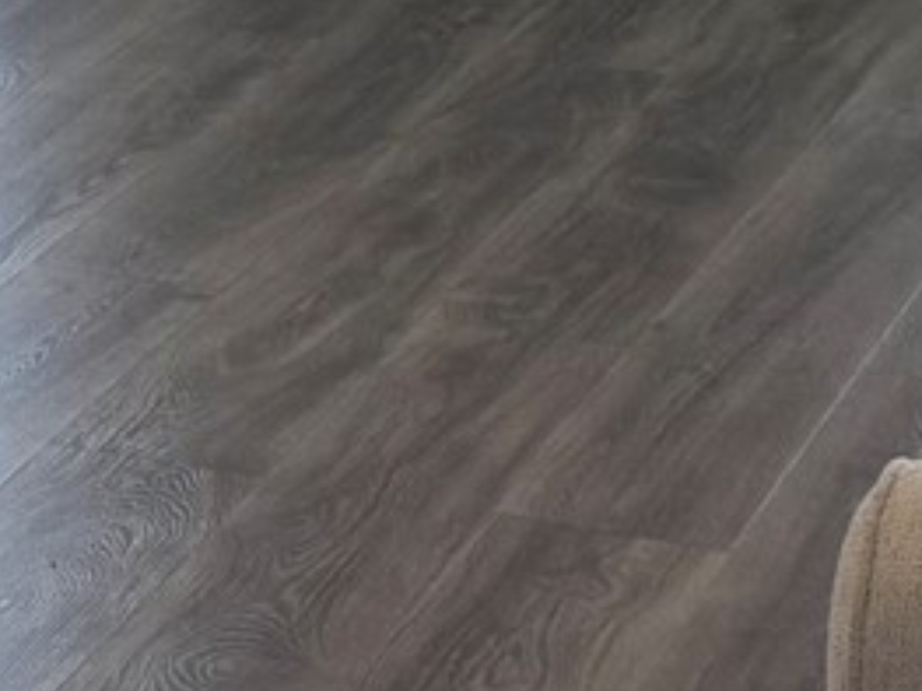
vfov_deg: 8.3
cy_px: -242
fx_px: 4659
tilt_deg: -12.6
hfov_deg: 10.9
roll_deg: +1.1
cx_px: -400
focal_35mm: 175
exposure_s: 1/234
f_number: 1.78
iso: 125
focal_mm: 6.76
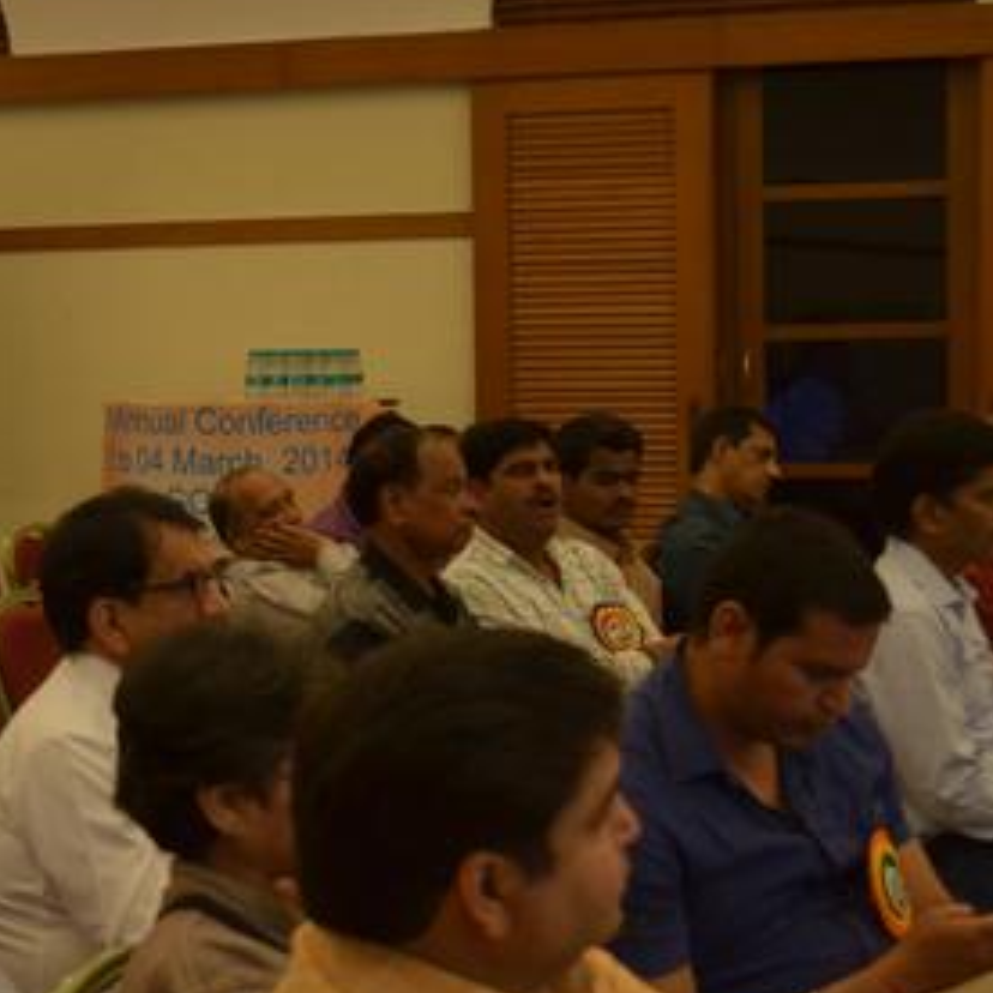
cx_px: 317
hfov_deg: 18.4
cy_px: 603
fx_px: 3051
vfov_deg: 18.5
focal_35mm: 94
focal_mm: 34
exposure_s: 1/80
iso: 800
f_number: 5
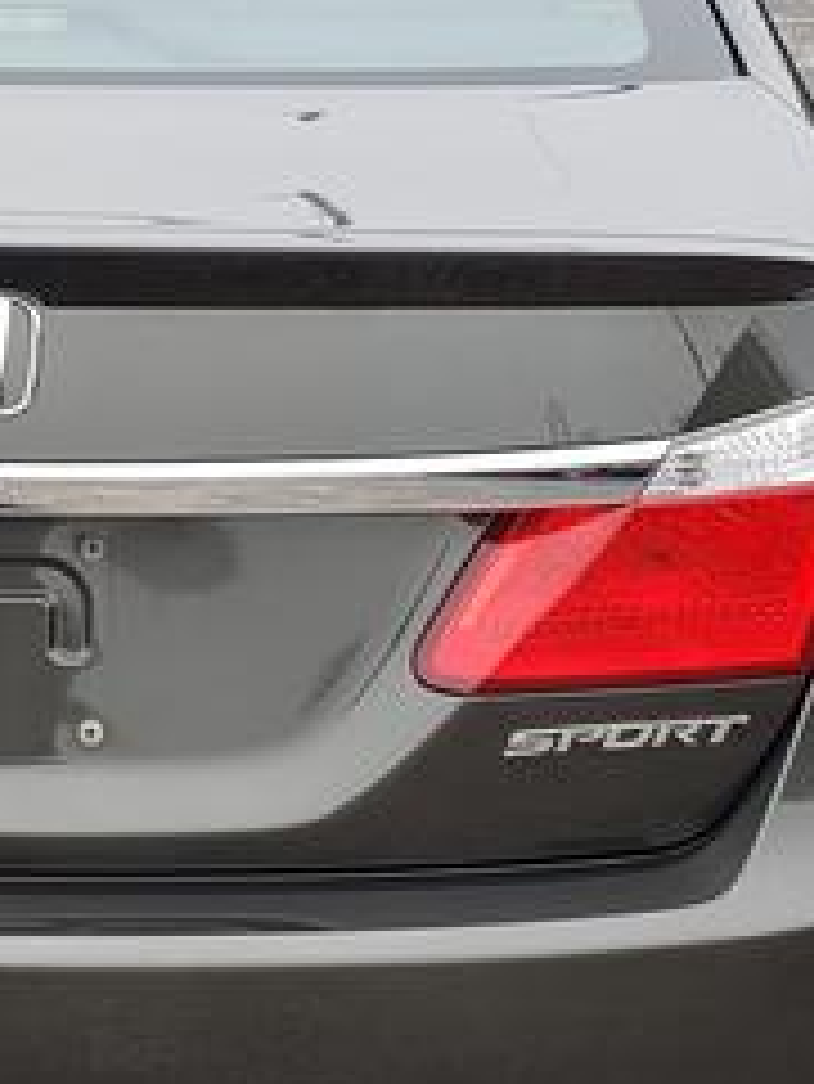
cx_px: -76
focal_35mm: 69
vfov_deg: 28.1
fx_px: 2161
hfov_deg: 20.4
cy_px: 531
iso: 50
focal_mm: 4.3
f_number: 2.4
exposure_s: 1/164
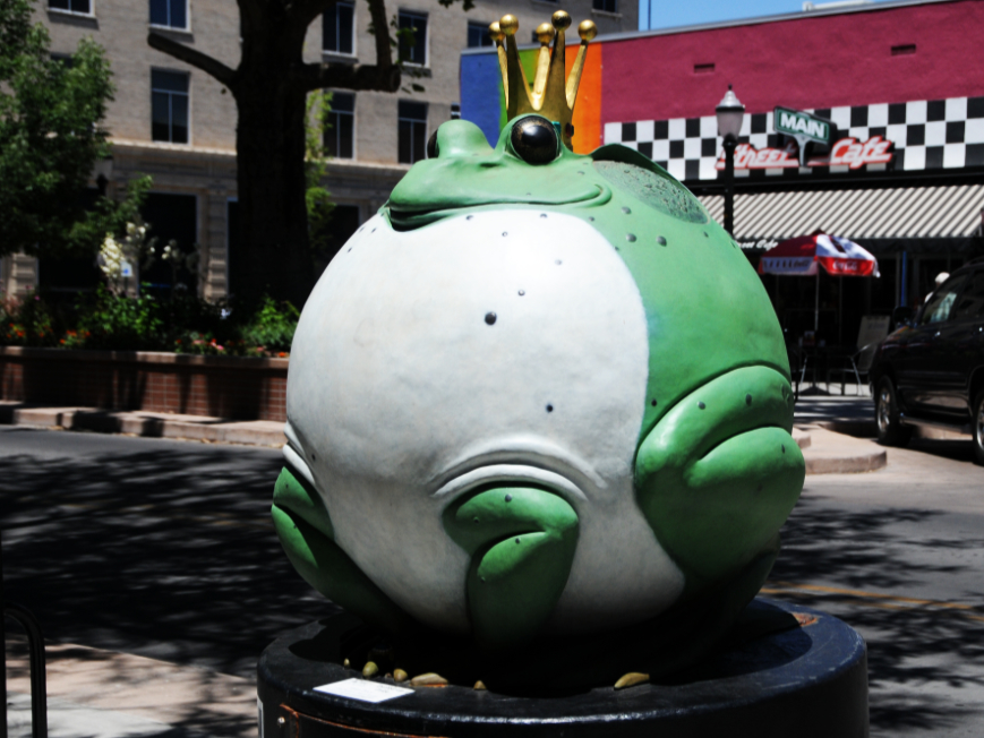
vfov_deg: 23.3
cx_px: 549
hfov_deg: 30.7
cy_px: 369
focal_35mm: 63
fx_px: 1791
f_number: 9
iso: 250
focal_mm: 38
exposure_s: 1/1600
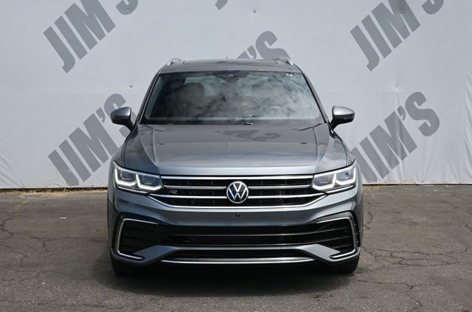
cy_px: 156
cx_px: 236
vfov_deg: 24.9
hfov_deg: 37.0
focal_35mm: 54
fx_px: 706
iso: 100
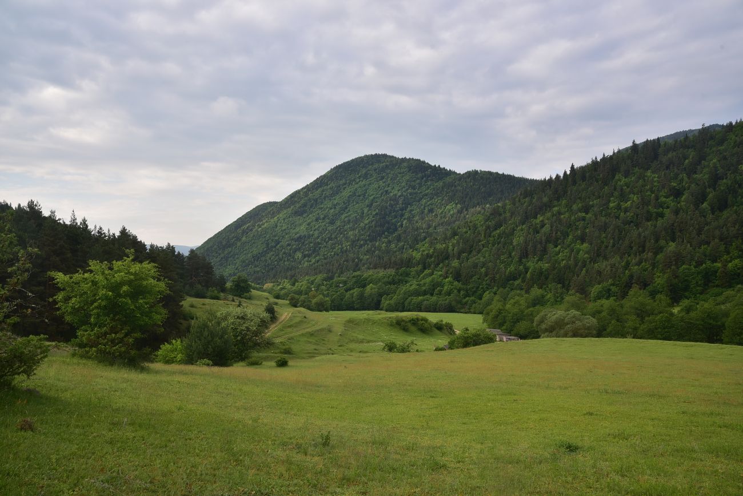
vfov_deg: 27.0
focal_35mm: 50
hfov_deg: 39.6
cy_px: 248
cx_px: 372
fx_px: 1032
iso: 250
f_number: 10
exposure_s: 1/125
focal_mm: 50
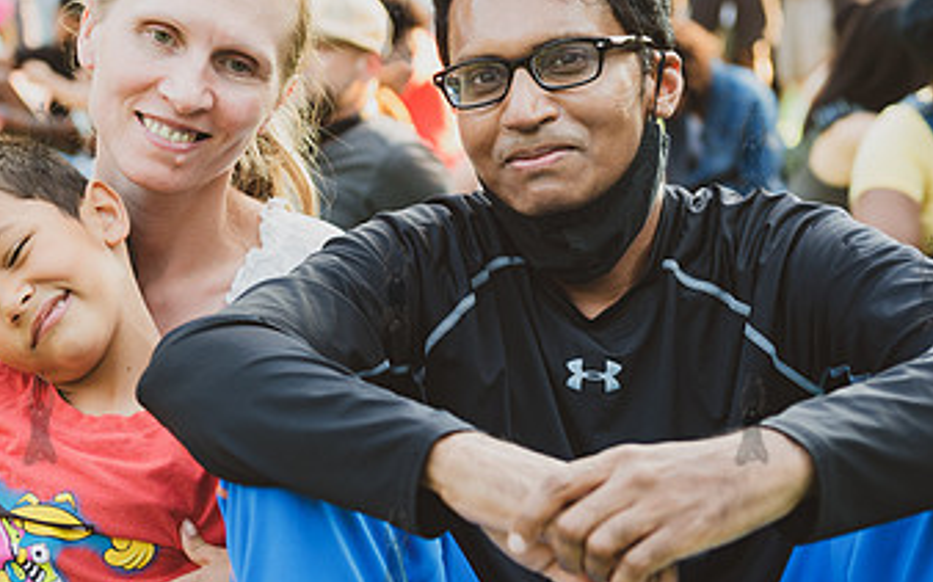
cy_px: 283
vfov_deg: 13.3
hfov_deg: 21.2
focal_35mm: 98
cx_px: 395
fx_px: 2491
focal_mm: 56
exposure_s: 1/60
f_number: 4
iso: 200
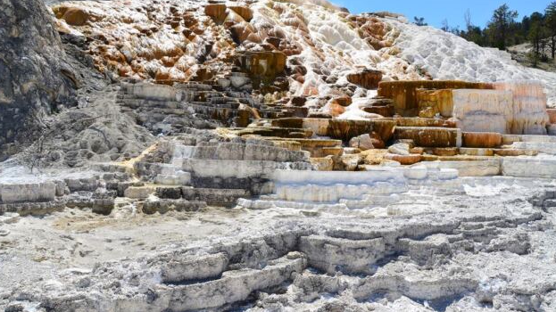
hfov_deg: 66.1
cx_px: 275
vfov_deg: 40.0
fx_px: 427
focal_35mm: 29
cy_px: 125
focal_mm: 18
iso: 200
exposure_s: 1/500
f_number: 11
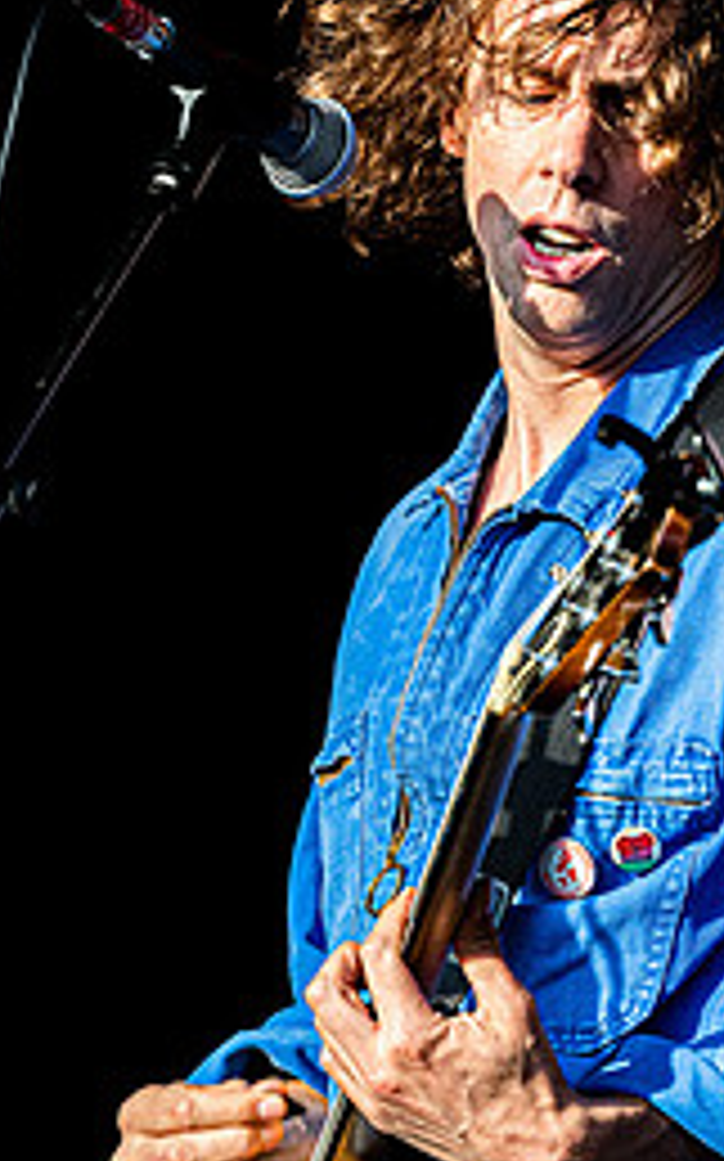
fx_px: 13654
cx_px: 571
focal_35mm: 432
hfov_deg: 3.0
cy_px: 569
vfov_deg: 4.9
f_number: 4.5
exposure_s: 1/800
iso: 640
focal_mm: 170
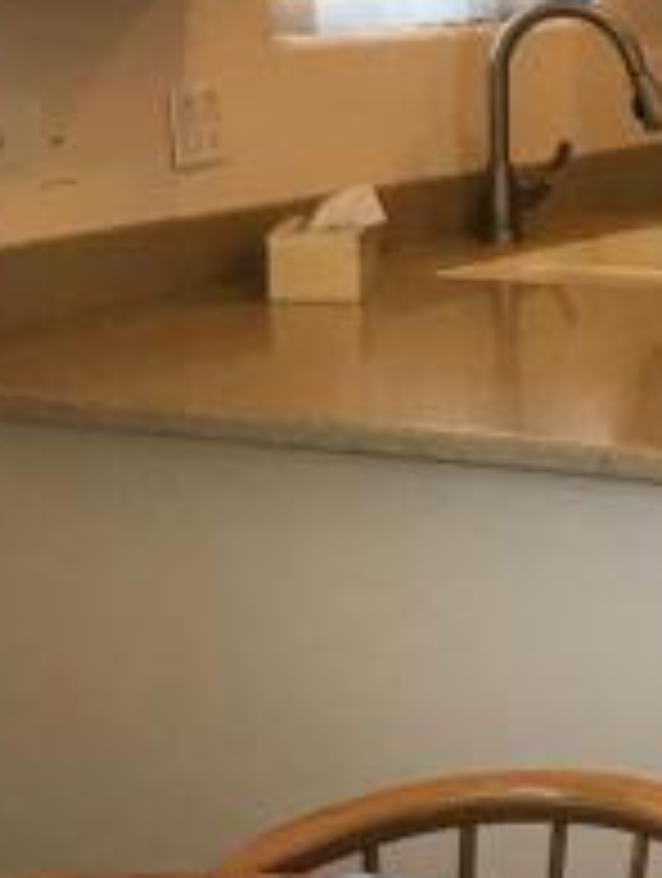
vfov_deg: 17.8
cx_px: 1085
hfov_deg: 12.6
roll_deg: -0.6
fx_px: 2796
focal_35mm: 110
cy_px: 509
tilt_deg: -11.8
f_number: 1.8
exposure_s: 1/30
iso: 25
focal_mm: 3.99
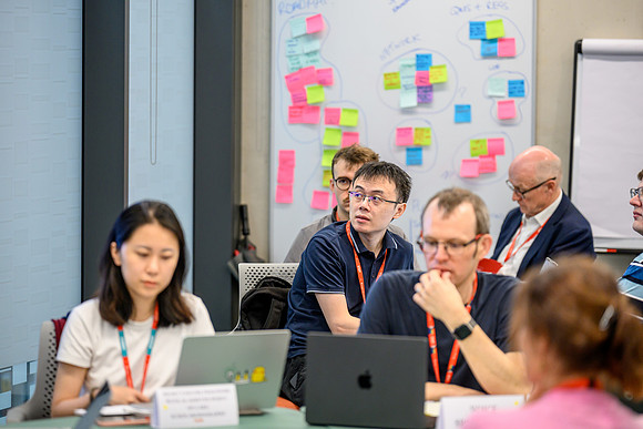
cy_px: 214
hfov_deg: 13.3
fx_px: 2750
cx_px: 322
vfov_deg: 8.9
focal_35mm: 154
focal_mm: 150
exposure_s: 1/200
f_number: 2.8
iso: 900
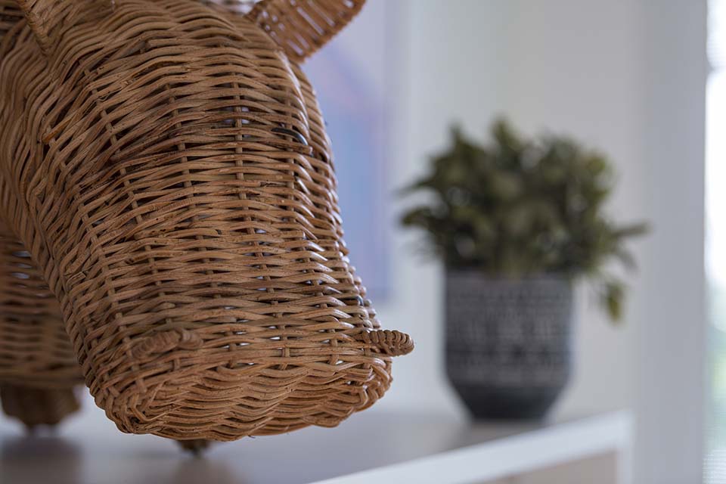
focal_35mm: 100
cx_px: 363
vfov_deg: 13.7
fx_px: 2017
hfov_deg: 20.4
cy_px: 242
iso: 400
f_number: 3.5
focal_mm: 100
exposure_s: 1/200
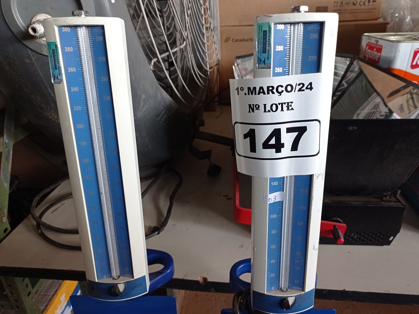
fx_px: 339
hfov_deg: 63.5
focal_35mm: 28
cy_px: 157
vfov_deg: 49.7
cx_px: 210
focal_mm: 4.7
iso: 153
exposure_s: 1/60
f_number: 1.79
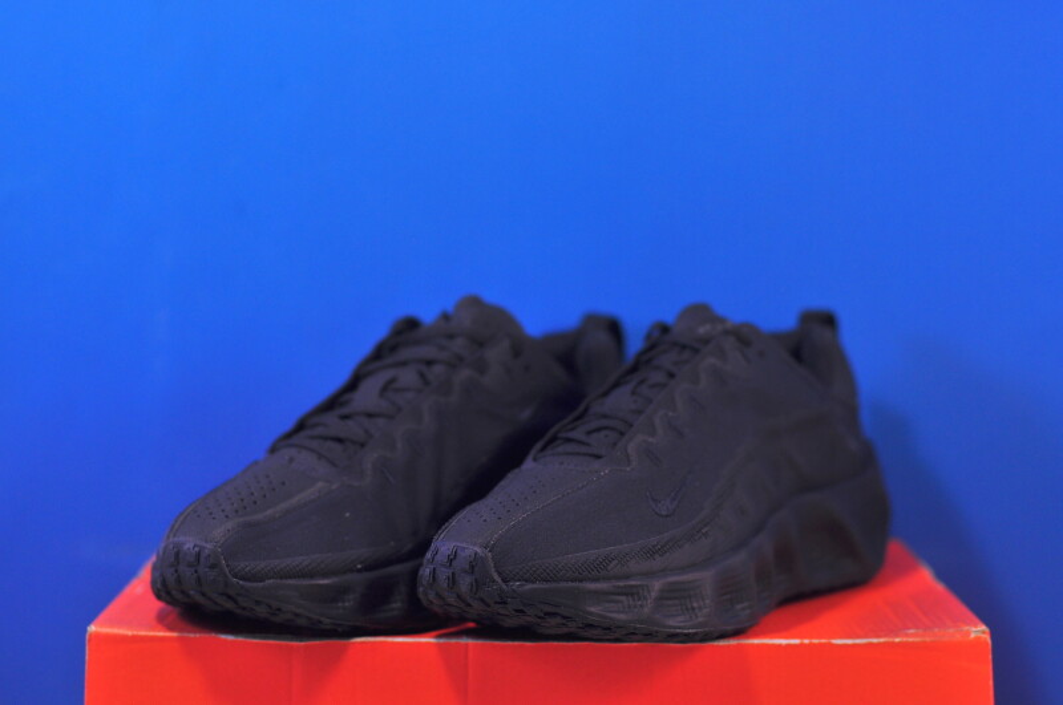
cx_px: 532
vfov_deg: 18.1
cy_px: 352
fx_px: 2211
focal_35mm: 75
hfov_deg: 27.0
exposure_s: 1/320
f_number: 2.5
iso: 250
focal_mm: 50
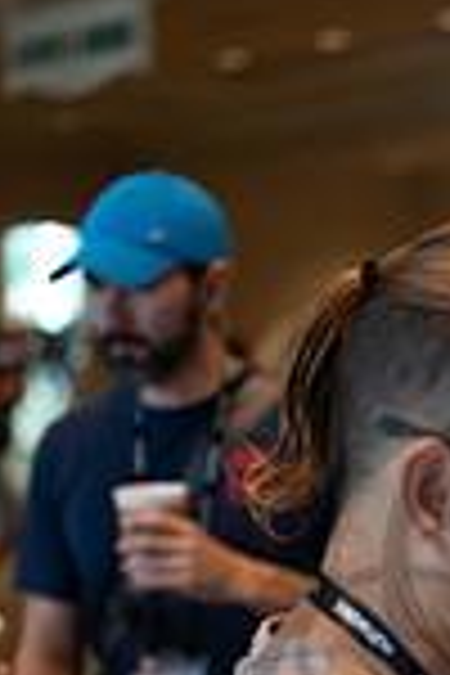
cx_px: 666
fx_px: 2812
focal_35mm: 150
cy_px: 828
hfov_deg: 8.9
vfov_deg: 13.3
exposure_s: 1/160
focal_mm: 50
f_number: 2.2
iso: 1600
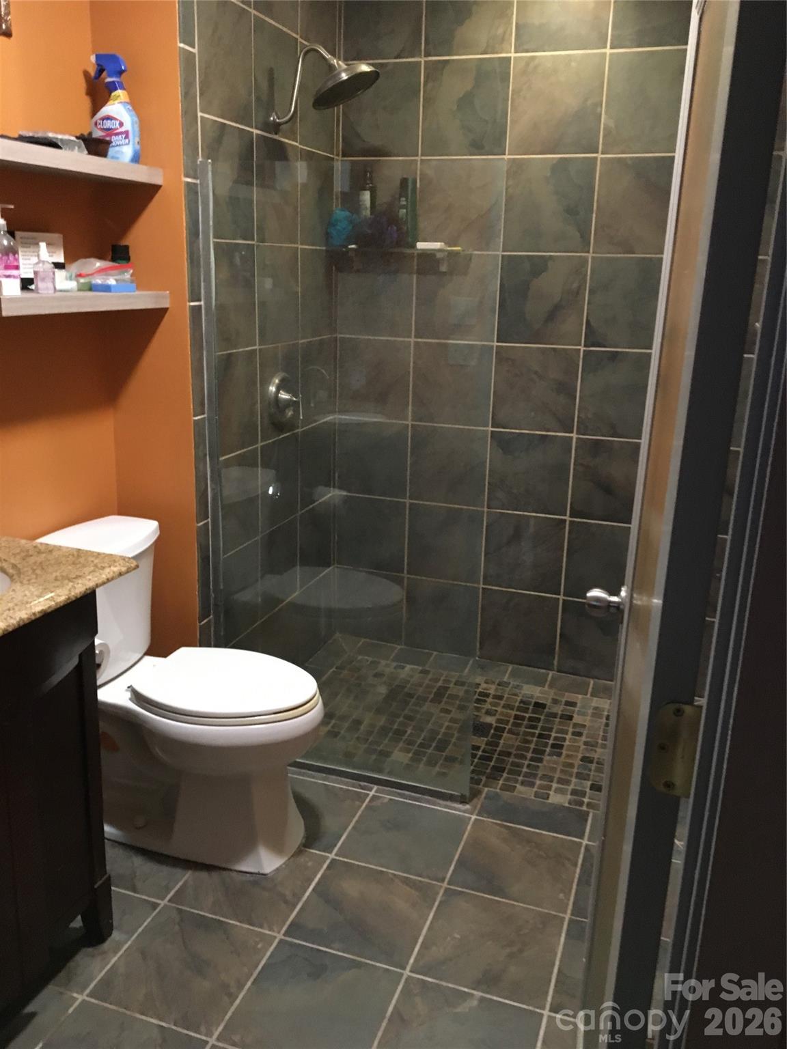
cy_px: 524
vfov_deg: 61.7
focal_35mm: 29
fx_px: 879
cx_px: 394
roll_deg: -3.4
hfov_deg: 48.2
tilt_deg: -15.0
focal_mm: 4.15
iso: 400
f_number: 2.2
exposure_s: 1/15
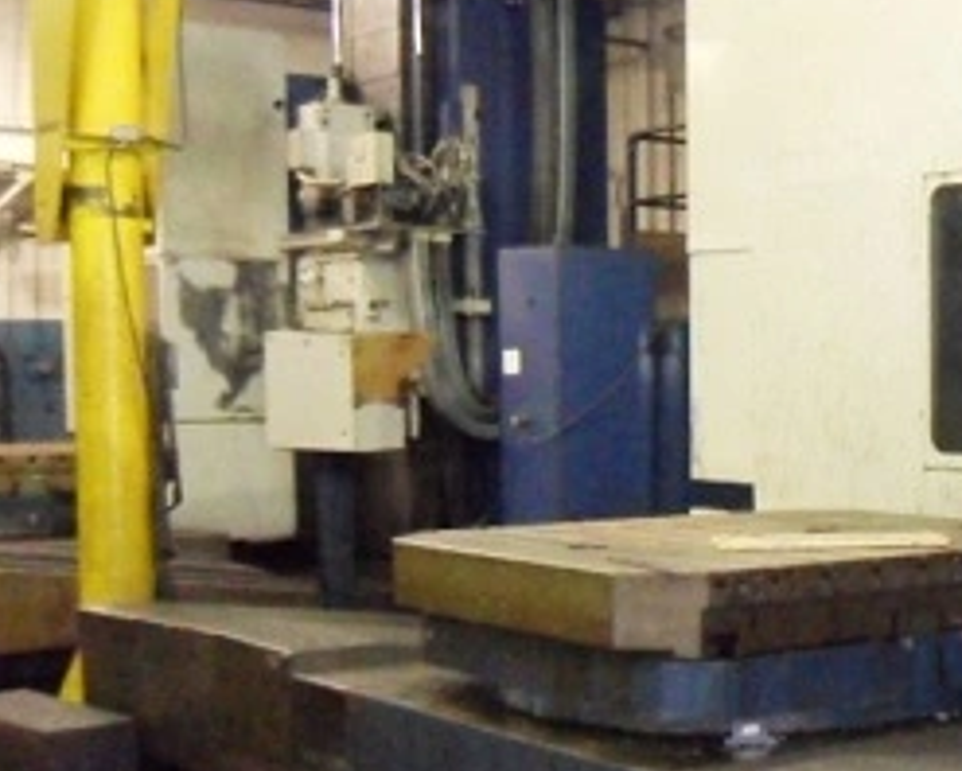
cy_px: 502
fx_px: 1824
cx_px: 1098
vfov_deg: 23.8
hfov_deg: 26.8
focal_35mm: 64
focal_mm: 4.9
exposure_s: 1/45
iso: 640
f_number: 3.5
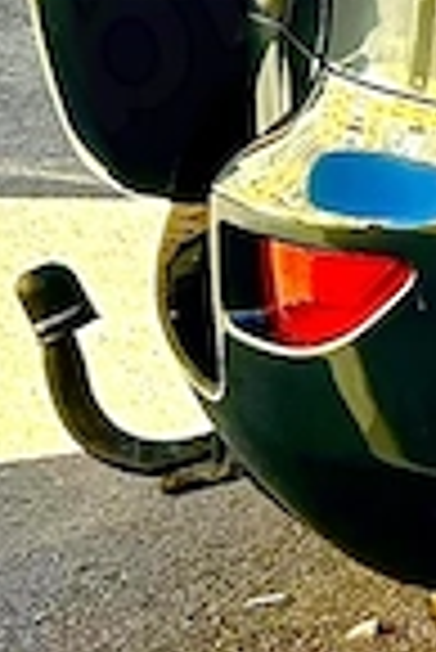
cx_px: 1865
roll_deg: -0.6
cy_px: 13
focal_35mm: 186
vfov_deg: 11.0
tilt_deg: -15.4
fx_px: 3371
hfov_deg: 6.0
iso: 50
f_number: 1.5
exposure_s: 1/404
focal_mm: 5.7
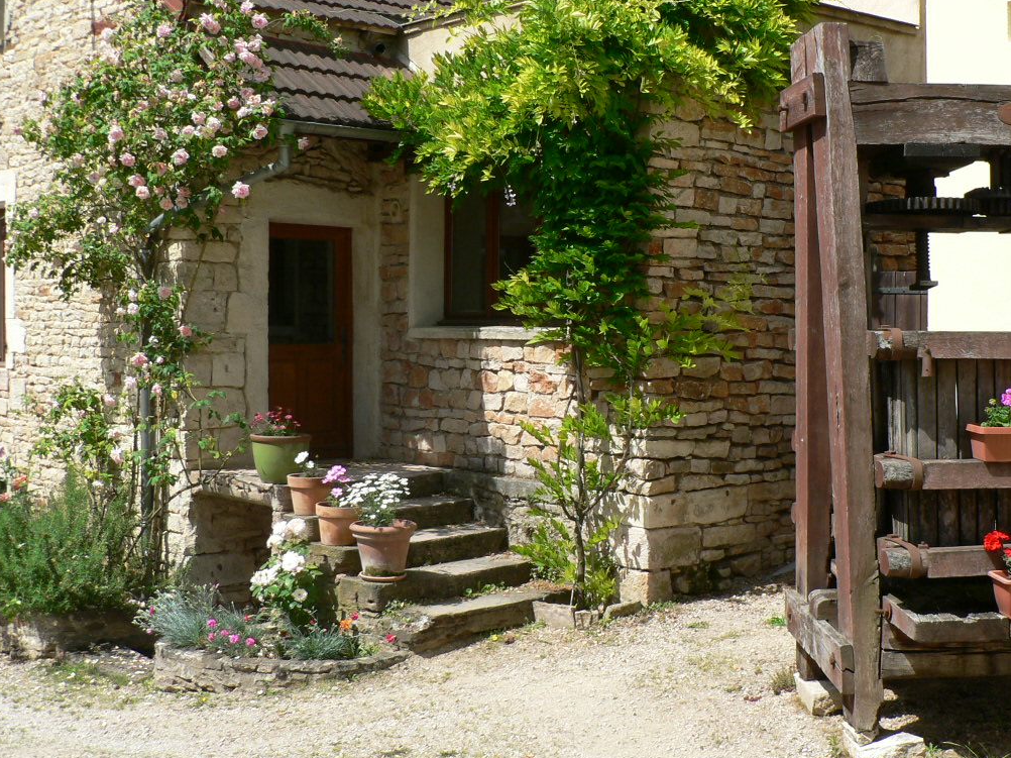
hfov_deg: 41.1
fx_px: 1343
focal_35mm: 46
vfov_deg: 31.5
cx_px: 584
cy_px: 328
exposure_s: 1/400
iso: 80
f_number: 4.5
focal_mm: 6
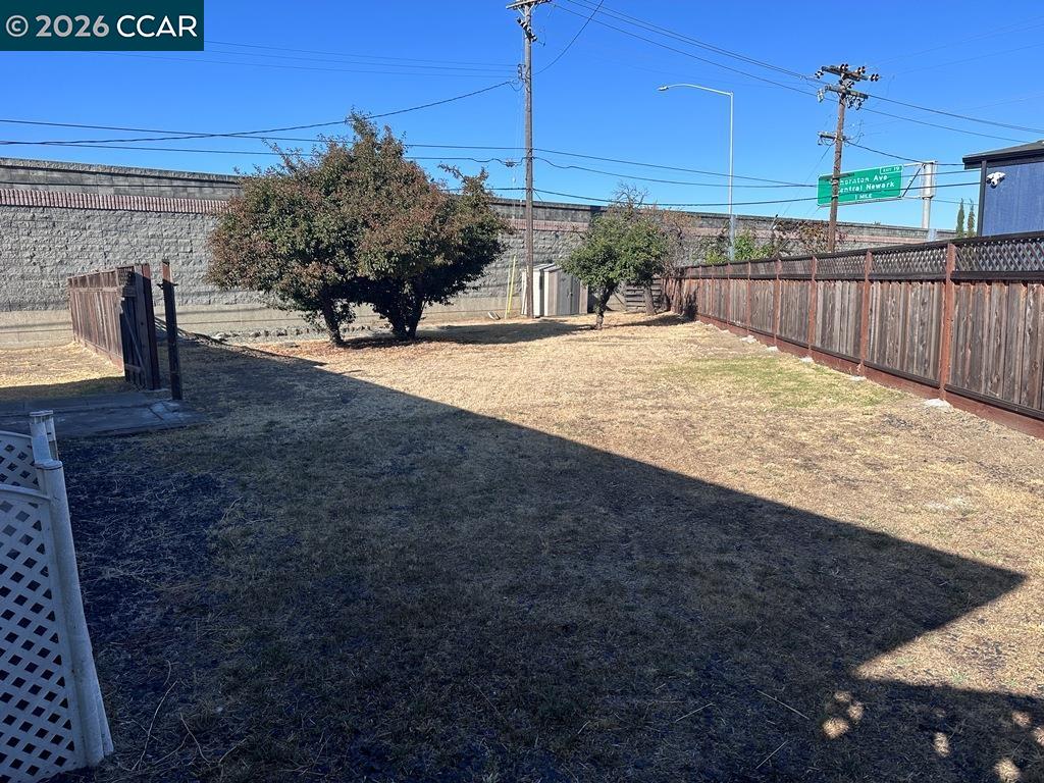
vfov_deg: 56.8
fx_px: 724
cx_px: 522
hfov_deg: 71.6
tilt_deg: -8.3
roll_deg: +0.6
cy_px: 392
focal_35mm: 24
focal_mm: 6.86
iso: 80
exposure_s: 1/3597
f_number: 1.78
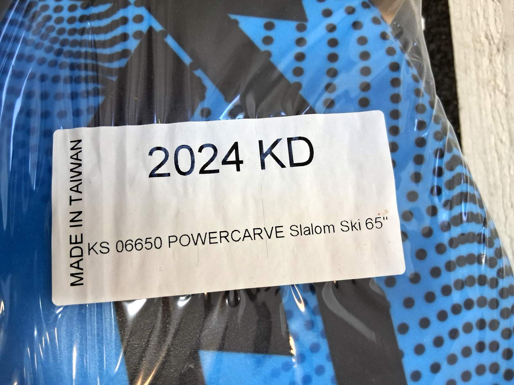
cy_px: 192
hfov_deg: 67.3
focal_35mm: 26
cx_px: 257
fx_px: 386
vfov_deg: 53.1
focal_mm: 3.98
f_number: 1.8
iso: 250
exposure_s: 1/100
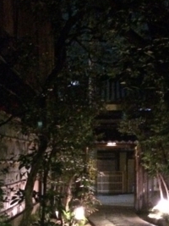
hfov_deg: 20.4
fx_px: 469
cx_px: 96
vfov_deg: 26.7
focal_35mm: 72
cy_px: 170
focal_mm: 4.12
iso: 2000
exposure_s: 1/15
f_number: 2.2
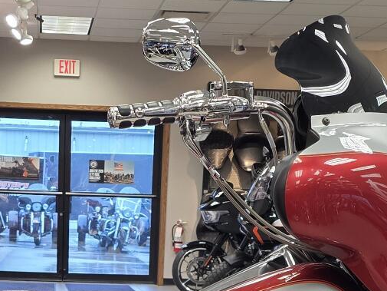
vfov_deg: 15.3
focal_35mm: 91
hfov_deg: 21.3
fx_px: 1018
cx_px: 92
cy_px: 402
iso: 200
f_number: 1.7
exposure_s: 1/120
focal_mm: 6.25
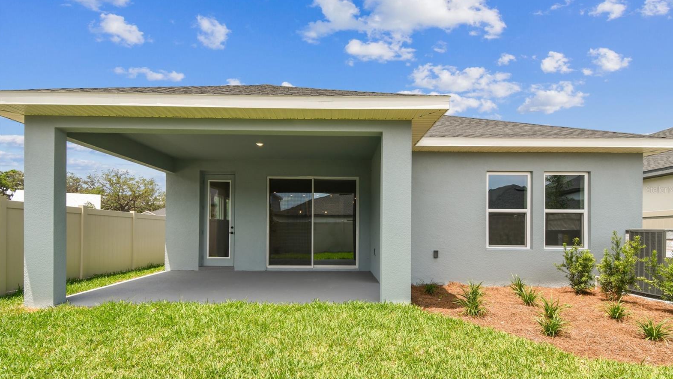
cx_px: 341
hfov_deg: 99.4
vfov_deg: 67.1
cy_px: 190
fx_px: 286
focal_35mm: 16
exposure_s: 1/250
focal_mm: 10
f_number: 7.1
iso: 100
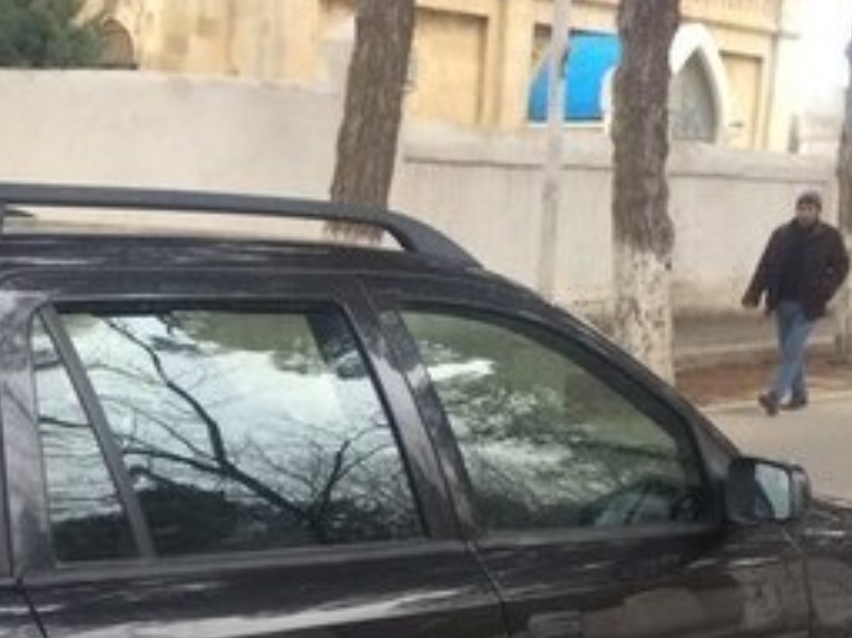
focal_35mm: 75
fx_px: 1845
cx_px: 174
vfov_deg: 18.6
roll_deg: -1.4
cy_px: 763
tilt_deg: -19.1
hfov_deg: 25.6
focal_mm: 4.15
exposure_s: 1/33
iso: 160
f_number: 2.2
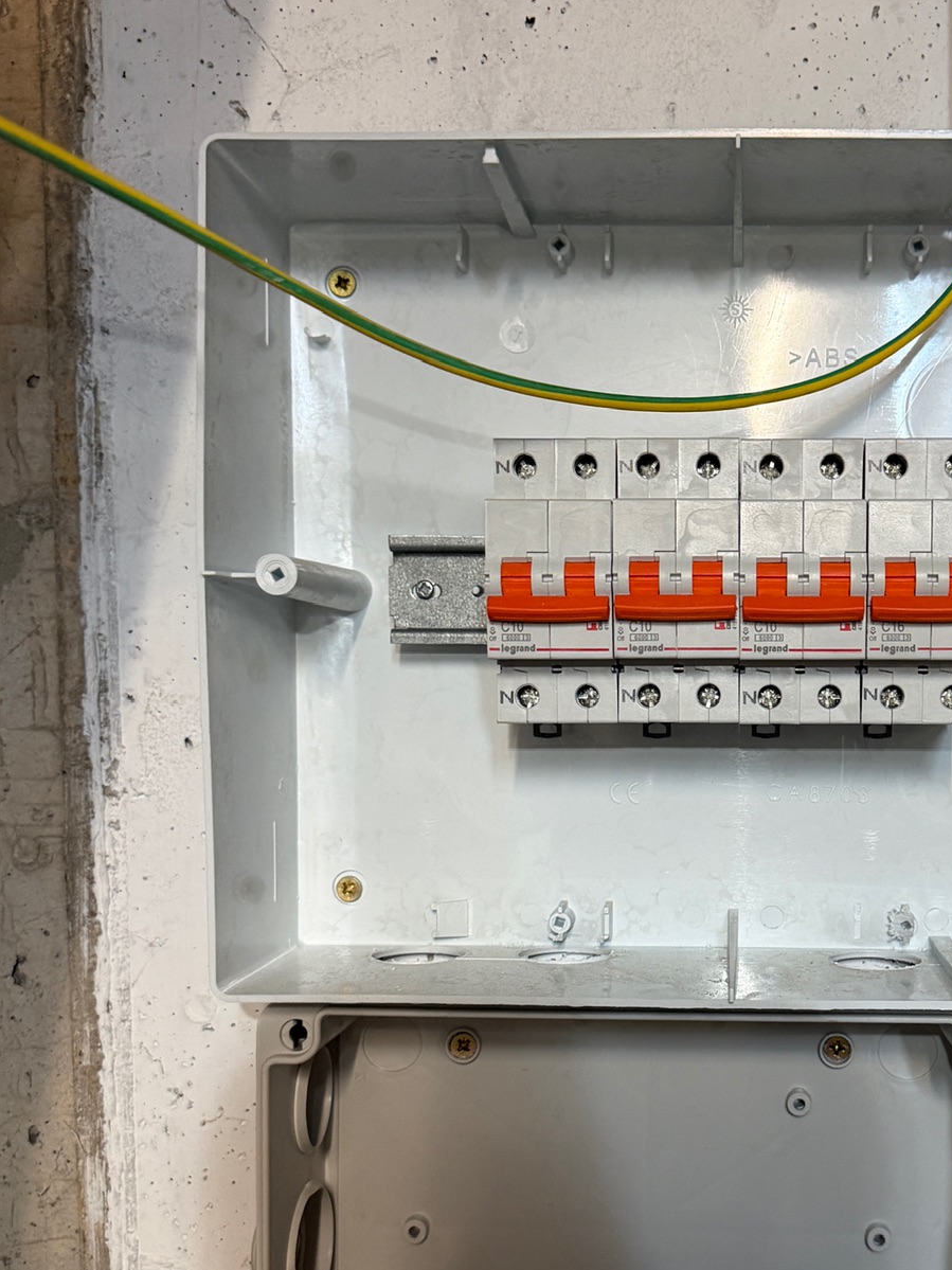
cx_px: 711
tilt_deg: -4.0
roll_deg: +1.3
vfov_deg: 45.5
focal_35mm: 41
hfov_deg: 34.4
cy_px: 769
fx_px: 1504
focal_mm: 6.76
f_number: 1.78
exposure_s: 1/50
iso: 320
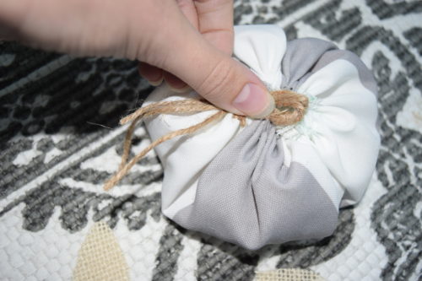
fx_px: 475
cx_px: 211
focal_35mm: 40
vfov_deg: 33.0
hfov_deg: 47.9
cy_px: 140
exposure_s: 1/20
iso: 800
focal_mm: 27
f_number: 4.5
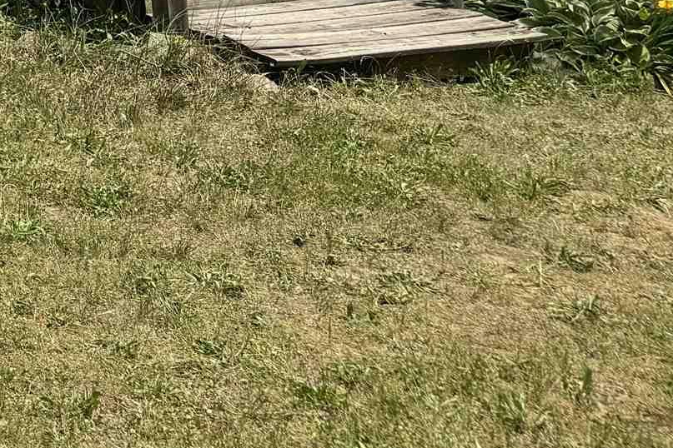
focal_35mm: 95
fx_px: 1776
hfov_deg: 18.1
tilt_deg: +8.5
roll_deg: +2.2
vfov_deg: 12.9
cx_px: -455
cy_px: -392
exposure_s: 1/5814
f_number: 1.78
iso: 80
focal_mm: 6.76
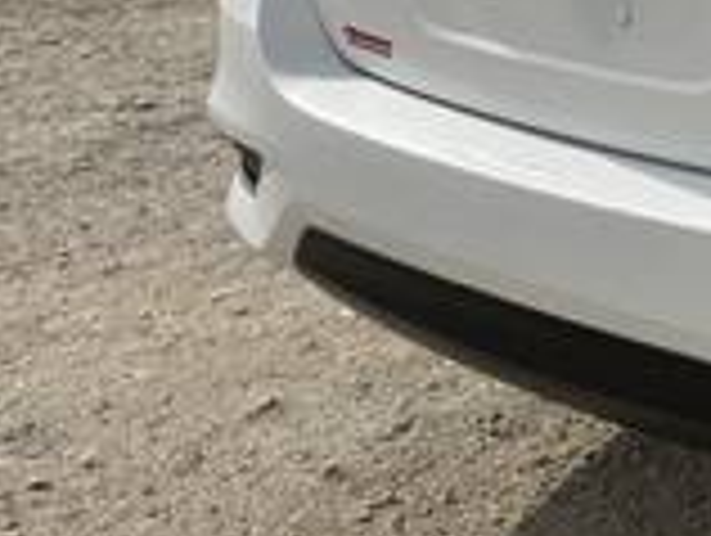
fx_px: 1995
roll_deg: -0.5
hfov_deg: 17.6
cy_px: 23
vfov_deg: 15.1
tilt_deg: -18.8
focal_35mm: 97
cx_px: 1148
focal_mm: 6.76
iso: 80
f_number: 1.78
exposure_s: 1/7353
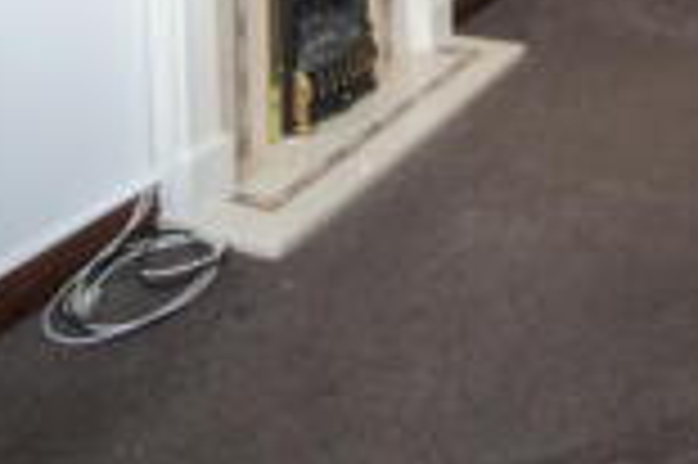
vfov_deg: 23.6
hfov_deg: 40.1
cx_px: 608
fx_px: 891
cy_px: -223
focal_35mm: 46
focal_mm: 10
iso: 800
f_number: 4
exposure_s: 1/160
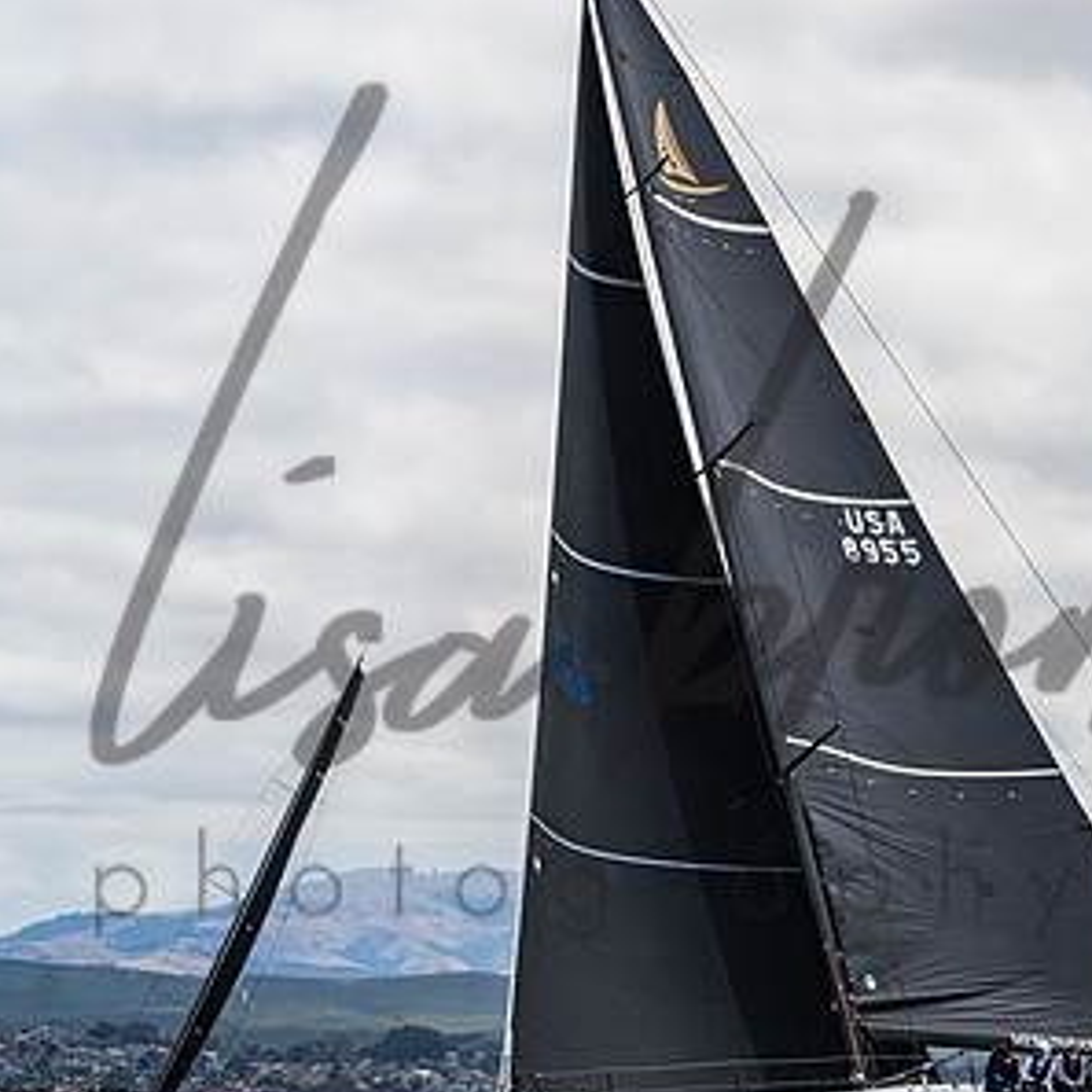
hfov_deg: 9.4
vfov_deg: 9.4
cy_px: 713
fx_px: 6638
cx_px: 999
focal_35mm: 186
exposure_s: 1/3200
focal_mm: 95
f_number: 7.1
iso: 500
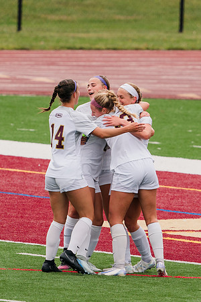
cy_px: 108
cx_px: 109
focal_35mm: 926
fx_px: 7759
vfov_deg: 2.2
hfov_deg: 1.5
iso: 500
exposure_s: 1/1600
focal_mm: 481
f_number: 6.3
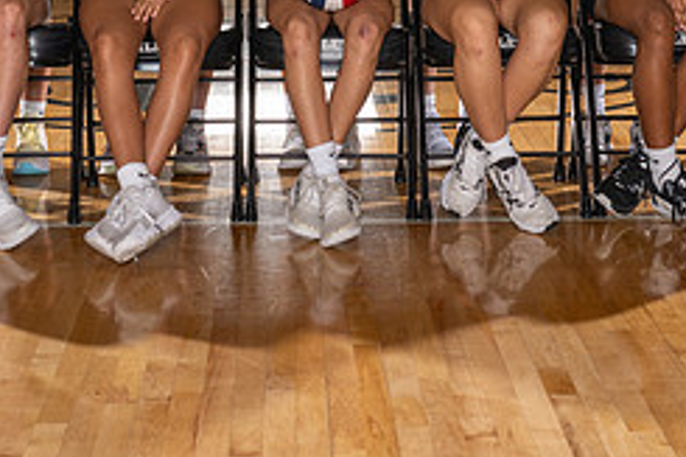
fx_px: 1885
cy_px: -160
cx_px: 357
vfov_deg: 13.3
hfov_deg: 20.6
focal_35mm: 99
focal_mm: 35
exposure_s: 1/250
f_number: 5.6
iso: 80
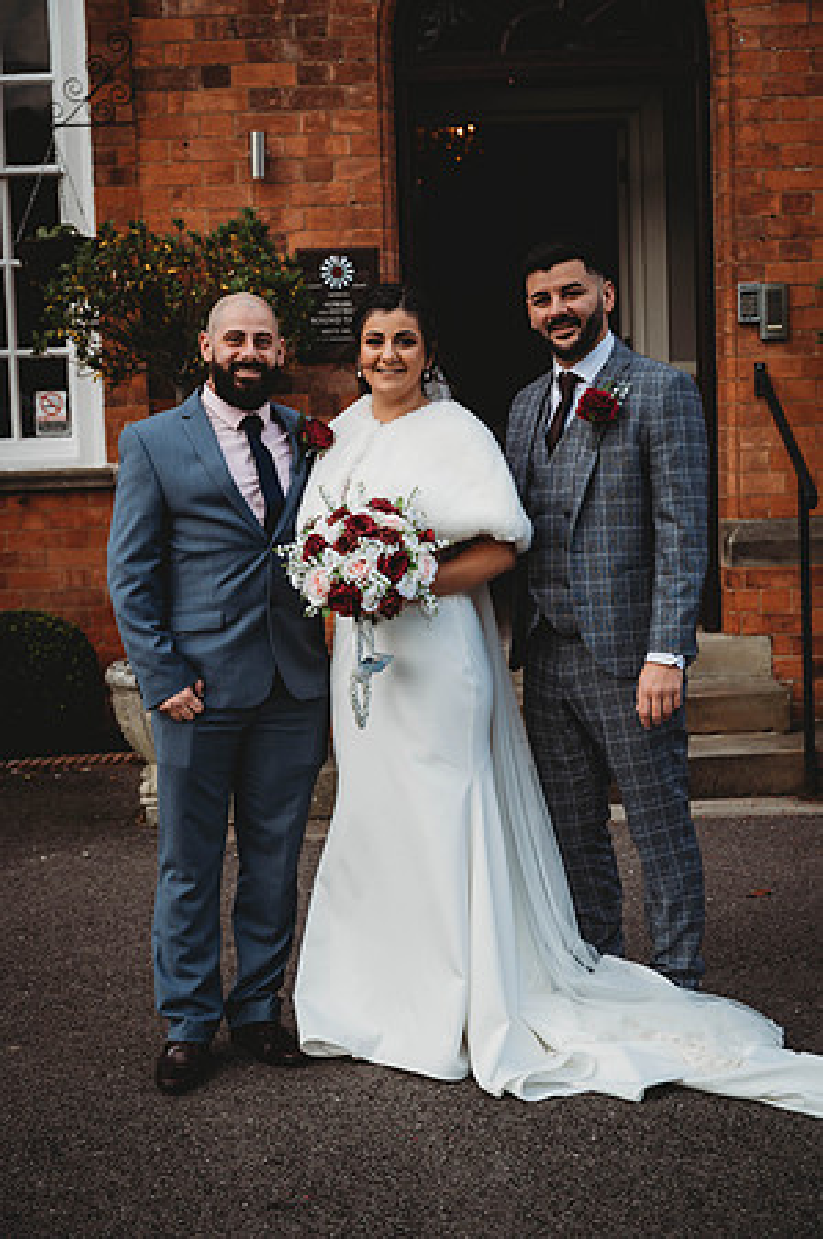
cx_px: 412
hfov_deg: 22.2
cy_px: 620
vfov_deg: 32.9
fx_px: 2096
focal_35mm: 61
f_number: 4.5
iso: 100
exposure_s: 1/400
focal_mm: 61
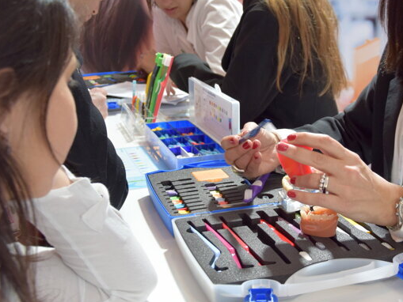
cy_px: 122
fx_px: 629
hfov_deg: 35.3
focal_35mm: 54
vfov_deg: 27.0
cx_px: 261
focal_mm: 22
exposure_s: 1/60
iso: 500
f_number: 4
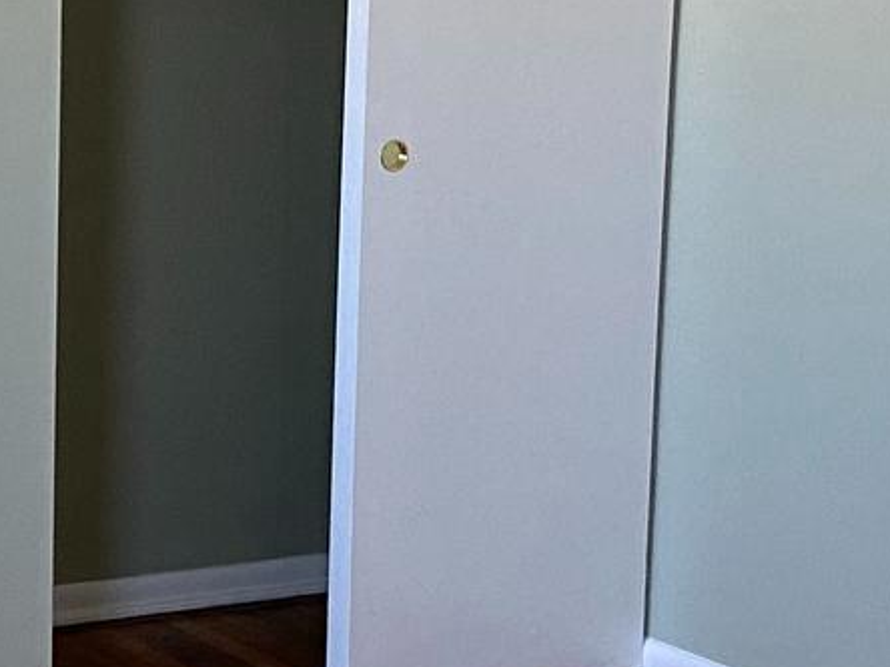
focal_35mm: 120
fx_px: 3085
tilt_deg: -10.4
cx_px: -220
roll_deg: +0.1
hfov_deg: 15.7
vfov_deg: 12.3
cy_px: 280
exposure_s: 1/60
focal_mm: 4.25
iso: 160
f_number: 1.8
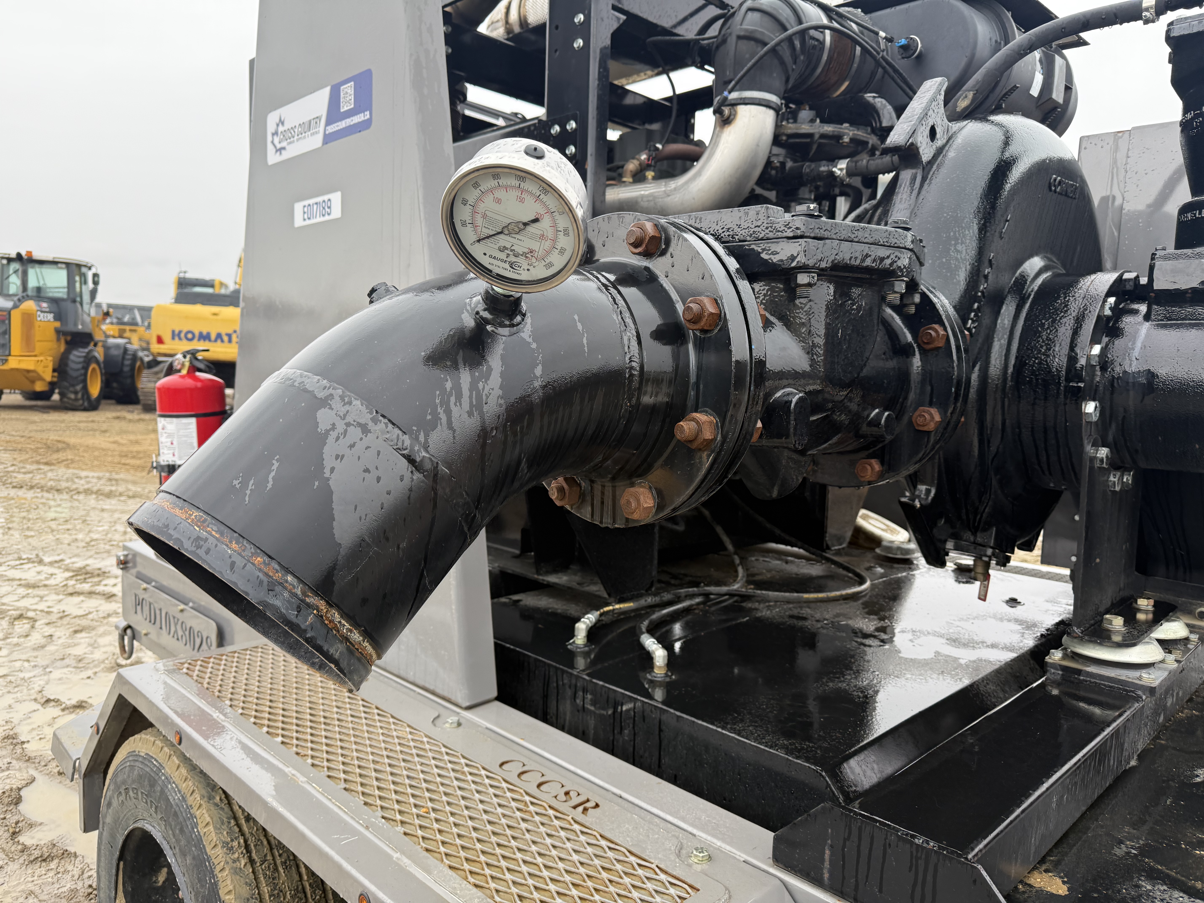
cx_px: 602
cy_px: 452
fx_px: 835
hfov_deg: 71.6
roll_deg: -4.0
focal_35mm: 24
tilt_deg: -10.4
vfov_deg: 56.8
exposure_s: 1/355
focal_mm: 6.76
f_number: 1.78
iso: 100
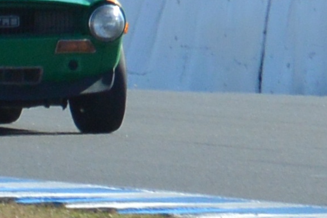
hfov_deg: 1.0
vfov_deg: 0.6
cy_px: 220
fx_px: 19586
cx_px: 723
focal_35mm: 2157
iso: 160
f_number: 5.3
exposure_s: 1/800
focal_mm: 100.9
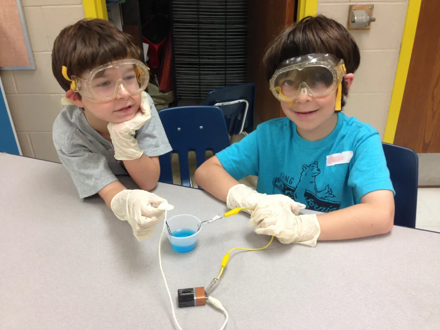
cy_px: 165
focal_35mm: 33
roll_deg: +0.5
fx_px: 419
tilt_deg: -29.0
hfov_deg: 55.4
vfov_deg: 42.9
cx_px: 220
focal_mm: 4.12
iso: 80
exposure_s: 1/20
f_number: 2.4
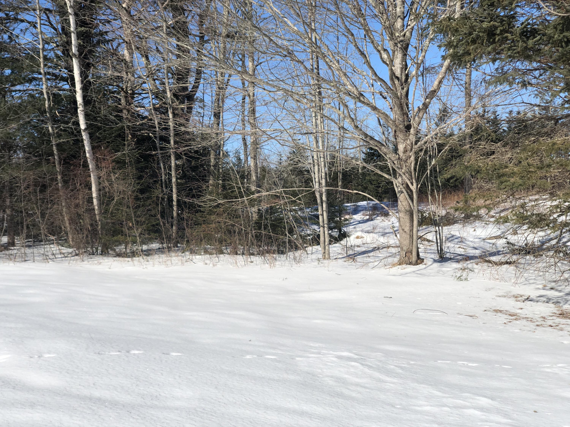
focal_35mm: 52
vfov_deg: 28.0
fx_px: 856
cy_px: 214
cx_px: 285
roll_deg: +2.4
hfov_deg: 36.8
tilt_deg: -1.0
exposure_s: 1/1715
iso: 16
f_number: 2.4
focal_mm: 6
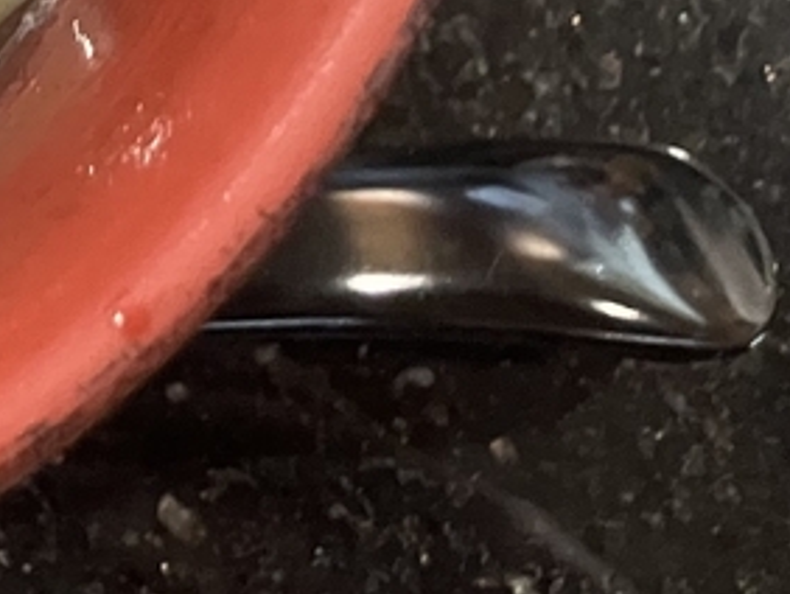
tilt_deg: -71.8
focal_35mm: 119
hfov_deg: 14.4
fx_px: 2718
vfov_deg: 11.3
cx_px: -675
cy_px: -577
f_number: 1.8
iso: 500
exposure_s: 1/30
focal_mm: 3.99
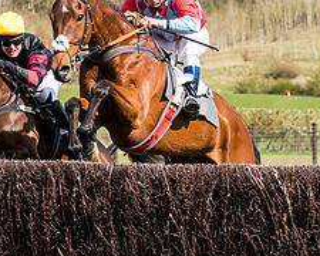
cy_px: 163
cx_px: 109
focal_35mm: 316
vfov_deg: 4.9
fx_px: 2993
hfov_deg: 6.1
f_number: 5
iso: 400
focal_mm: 70
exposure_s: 1/1600
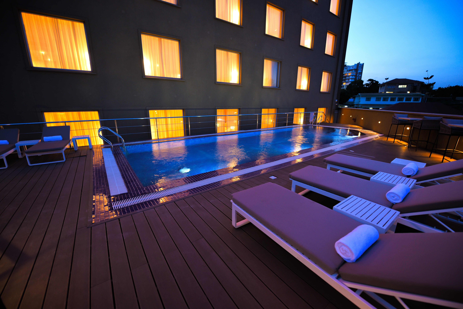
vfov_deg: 81.3
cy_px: 154
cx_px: 232
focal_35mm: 14
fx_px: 180
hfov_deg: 104.2
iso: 320
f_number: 2.8
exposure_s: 1/5
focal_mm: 14
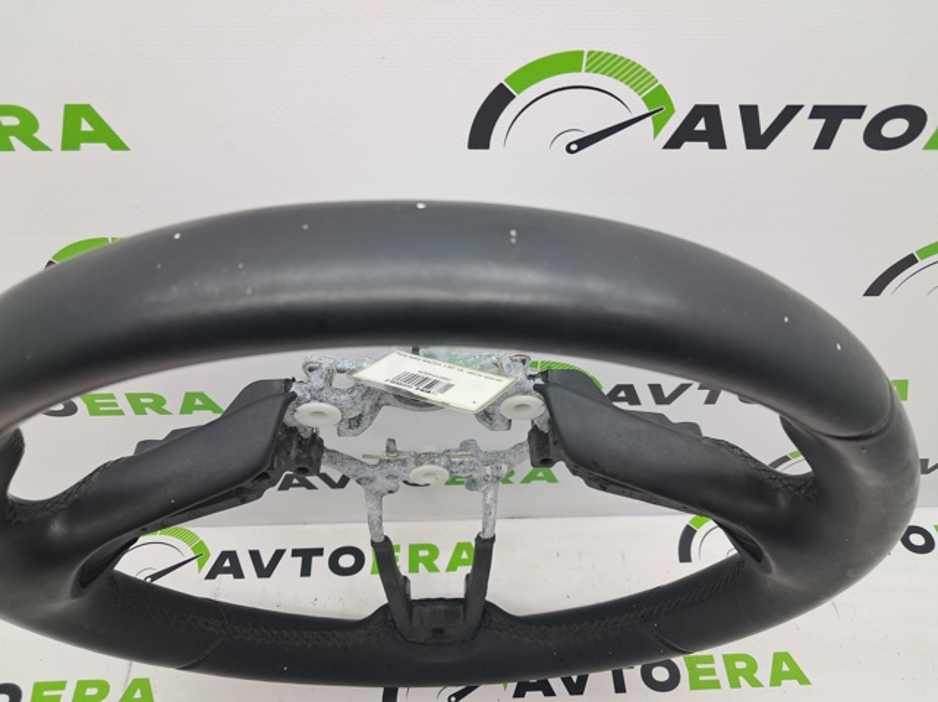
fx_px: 731
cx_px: 469
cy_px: 351
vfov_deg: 51.3
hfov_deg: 65.4
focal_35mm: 27
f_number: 1.8
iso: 50
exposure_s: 1/50
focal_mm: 4
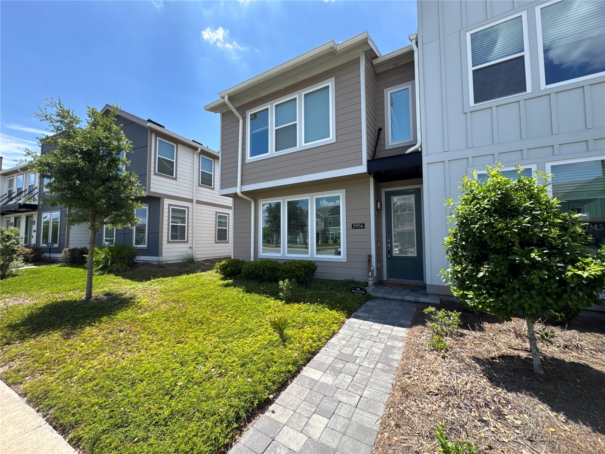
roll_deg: +0.5
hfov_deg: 102.1
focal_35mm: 14
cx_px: 302
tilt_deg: +6.5
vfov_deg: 85.7
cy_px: 227
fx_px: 245
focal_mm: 2.22
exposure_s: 1/840
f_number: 2.2
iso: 40
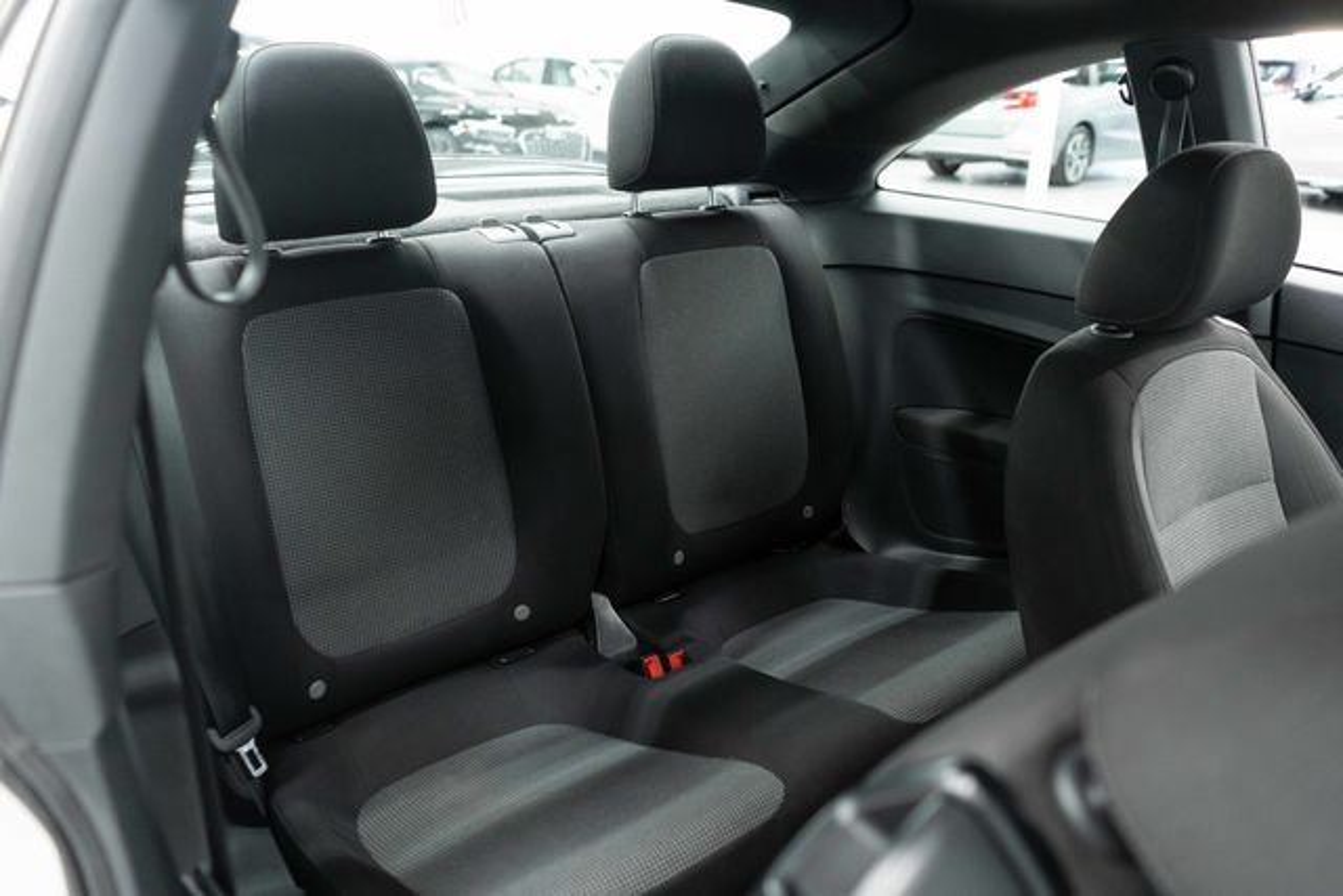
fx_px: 1045
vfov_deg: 46.4
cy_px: 448
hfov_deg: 65.5
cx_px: 672
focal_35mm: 28
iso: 1600
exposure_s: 1/40
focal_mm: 28
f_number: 3.2
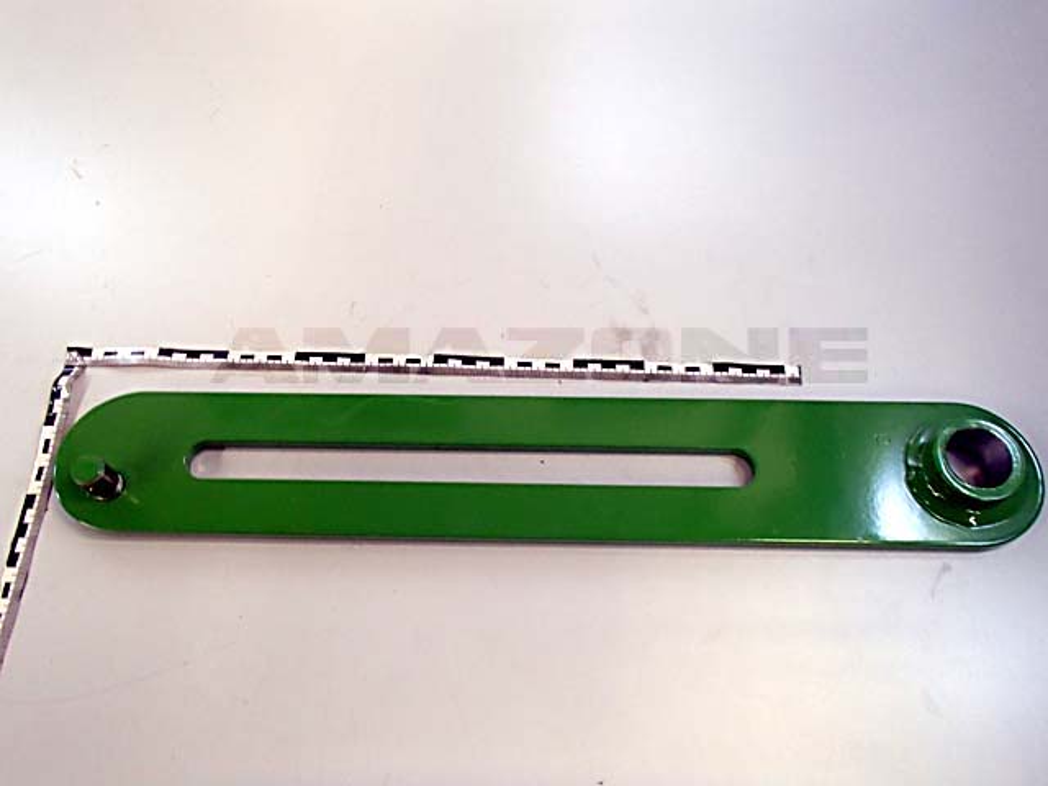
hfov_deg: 63.4
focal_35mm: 28
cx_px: 524
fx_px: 848
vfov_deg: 49.7
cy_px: 393
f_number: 3.9
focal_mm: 5
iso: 400
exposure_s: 1/20
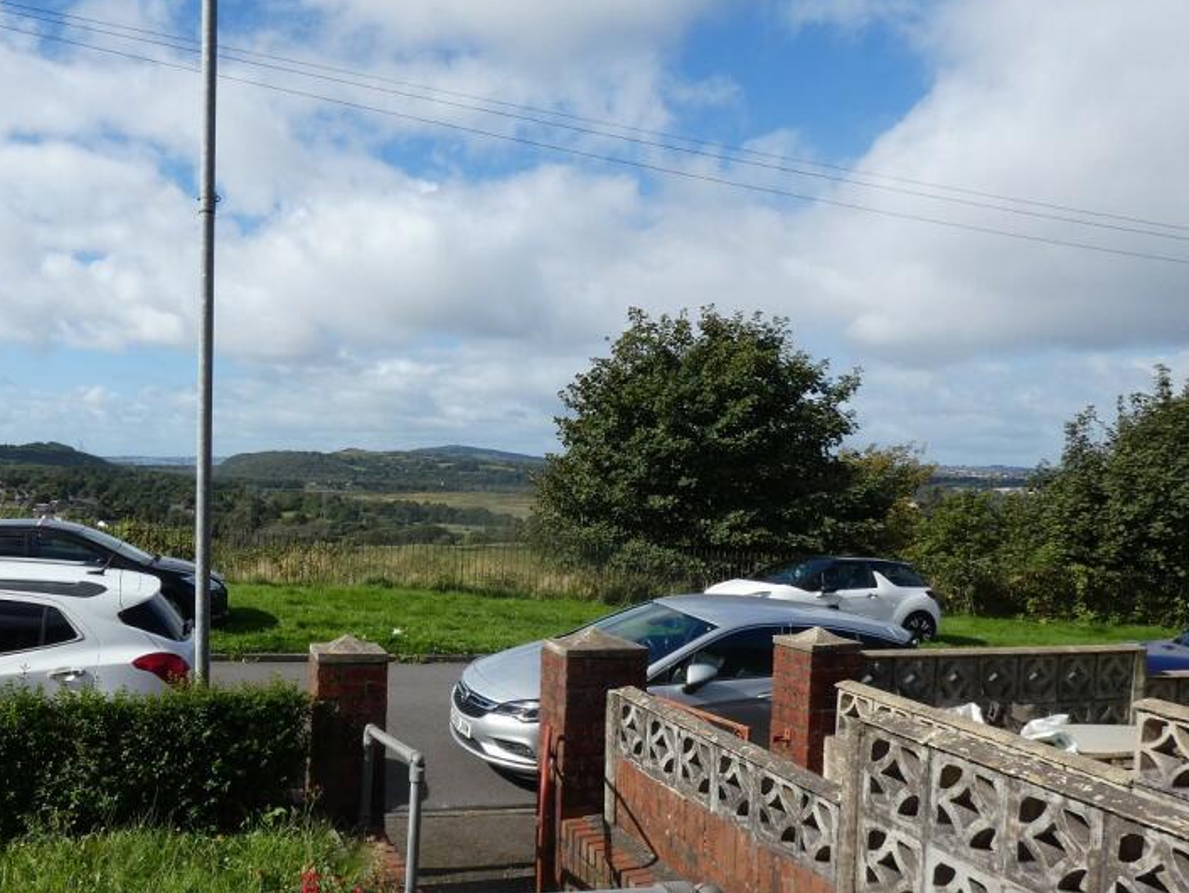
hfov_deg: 60.4
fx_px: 996
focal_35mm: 29
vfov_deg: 47.9
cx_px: 408
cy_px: 546
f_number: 4
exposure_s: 1/1000
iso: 80
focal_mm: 3.6
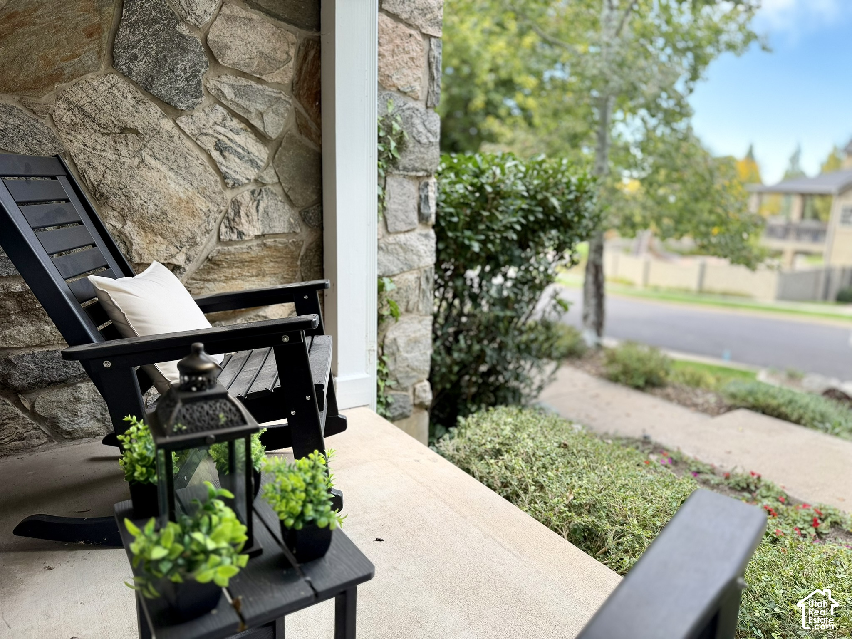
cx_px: 426
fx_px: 591
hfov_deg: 71.6
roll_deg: -2.0
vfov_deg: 56.8
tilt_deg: -12.5
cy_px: 320
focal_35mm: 24
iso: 64
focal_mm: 6.76
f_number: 1.78
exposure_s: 1/188
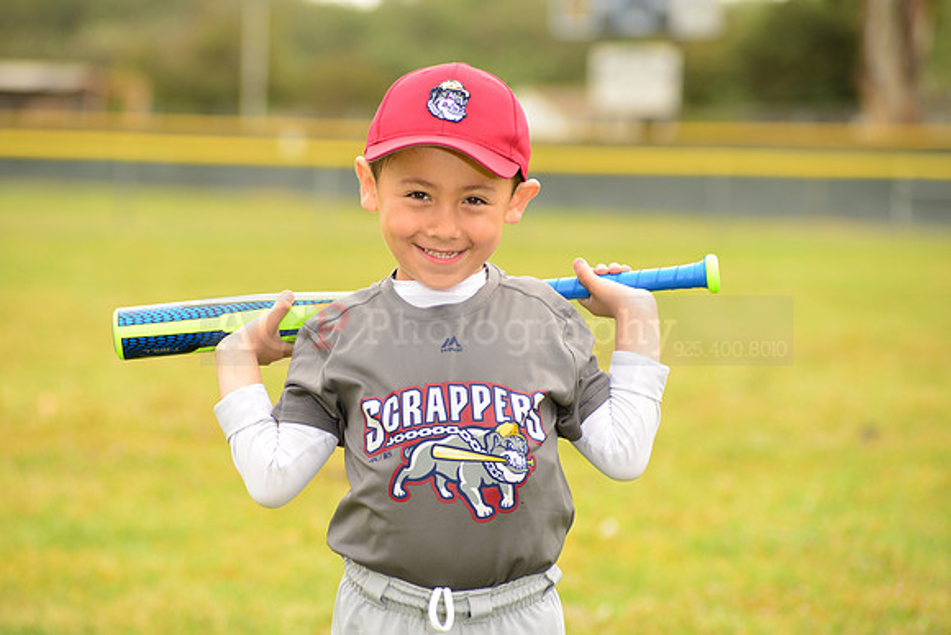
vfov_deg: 8.1
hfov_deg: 12.1
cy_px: 318
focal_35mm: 170
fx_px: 4492
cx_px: 476
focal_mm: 170
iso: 160
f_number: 5.6
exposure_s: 1/250
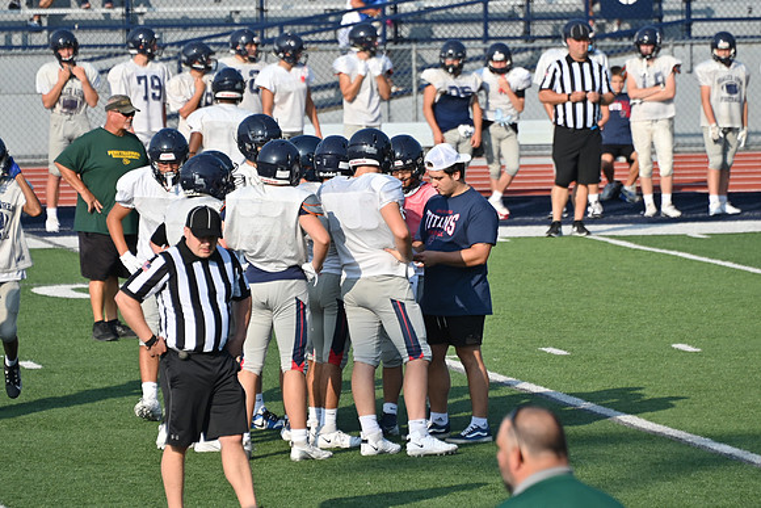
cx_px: 380
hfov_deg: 4.6
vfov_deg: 3.1
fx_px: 9514
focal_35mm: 450
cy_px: 254
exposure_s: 1/640
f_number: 5.6
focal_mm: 300
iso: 100
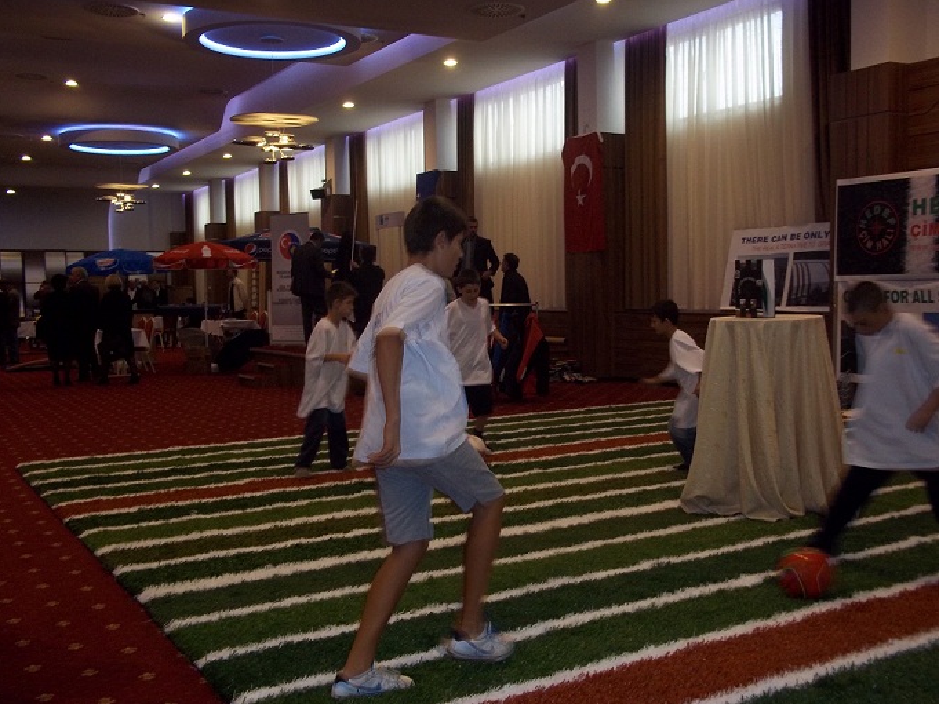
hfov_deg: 50.1
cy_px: 356
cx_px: 474
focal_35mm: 37
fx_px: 1004
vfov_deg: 38.7
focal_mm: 6.5
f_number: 3.1
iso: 160
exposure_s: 1/30
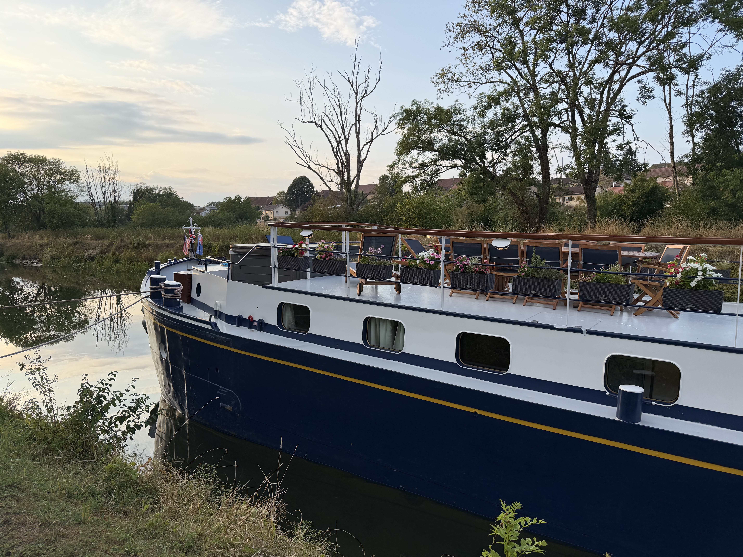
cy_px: 278
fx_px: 515
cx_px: 372
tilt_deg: -5.3
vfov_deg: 56.8
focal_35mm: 24
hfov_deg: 71.6
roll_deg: +0.3
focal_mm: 6.76
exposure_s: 1/2053
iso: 100
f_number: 1.78
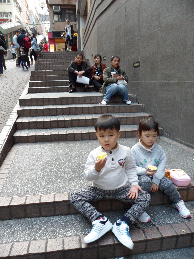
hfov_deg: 53.1
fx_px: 194
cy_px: 130
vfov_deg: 67.3
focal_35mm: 26
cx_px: 97
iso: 320
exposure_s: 1/45
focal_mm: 4.9
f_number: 3.3
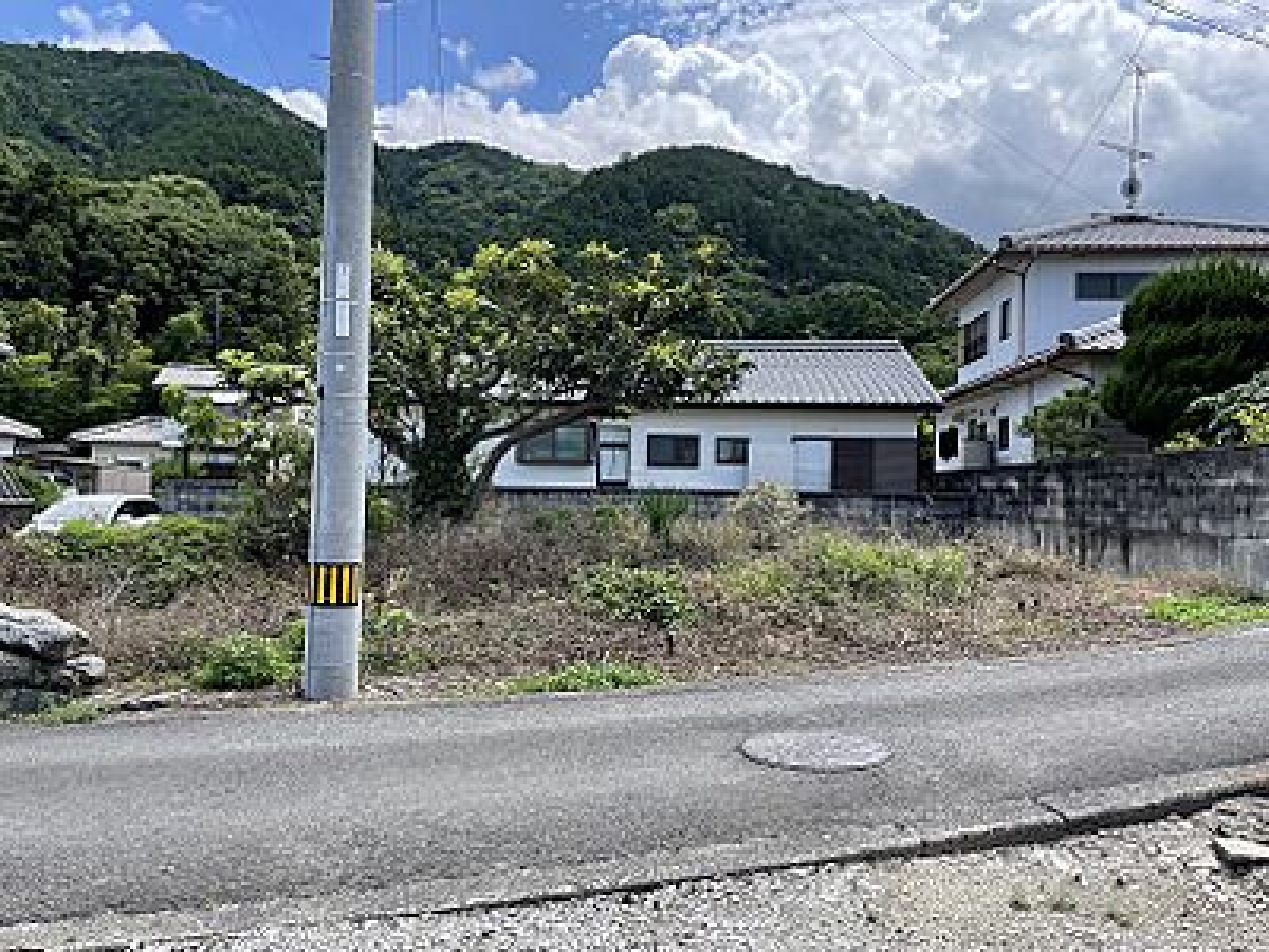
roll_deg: -0.9
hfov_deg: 67.3
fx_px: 953
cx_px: 634
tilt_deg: +2.5
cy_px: 476
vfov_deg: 53.1
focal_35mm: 26
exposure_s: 1/1855
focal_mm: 4.2
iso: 32
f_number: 1.6
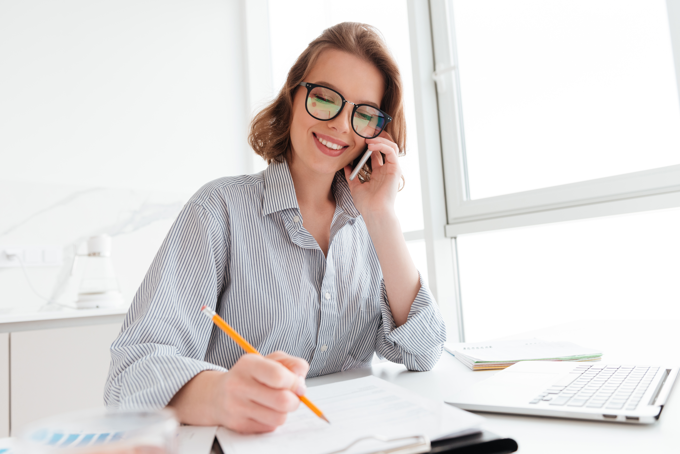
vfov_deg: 42.4
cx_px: 340
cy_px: 227
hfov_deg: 60.3
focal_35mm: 31
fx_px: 586
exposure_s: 1/320
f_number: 3.5
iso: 250
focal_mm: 31
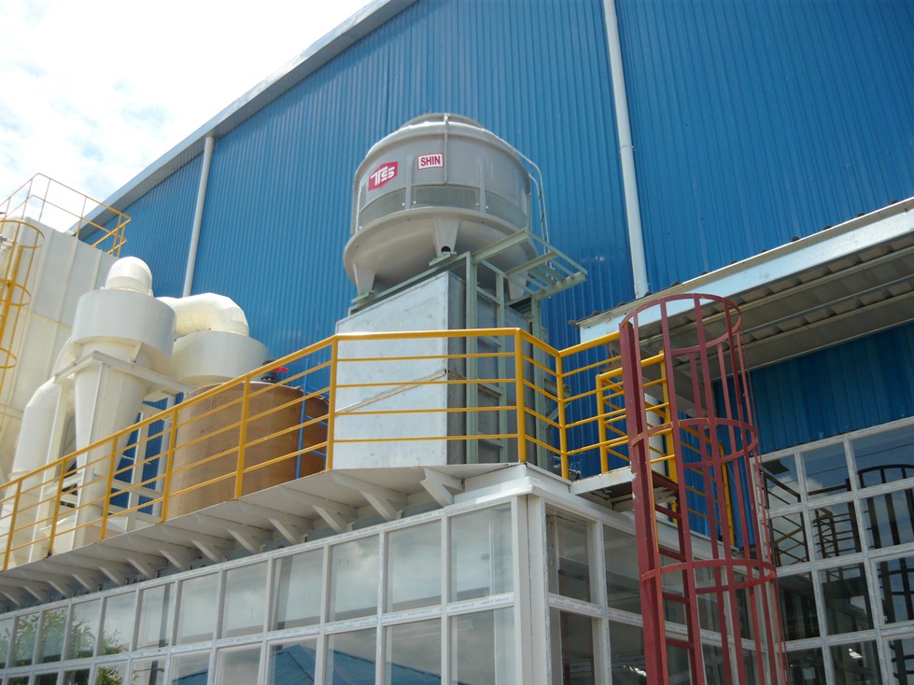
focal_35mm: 33
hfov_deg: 55.4
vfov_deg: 42.9
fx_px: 871
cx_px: 457
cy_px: 342
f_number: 8
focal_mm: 5.5
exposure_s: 1/125
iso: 100
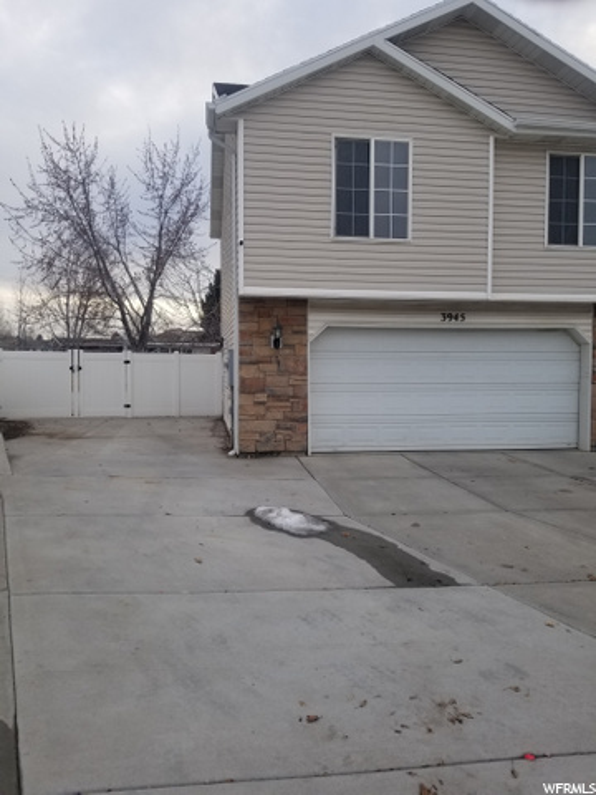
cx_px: 298
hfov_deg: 53.1
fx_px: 597
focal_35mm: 26
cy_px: 398
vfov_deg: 67.3
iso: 50
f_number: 1.7
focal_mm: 4.25
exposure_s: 1/302
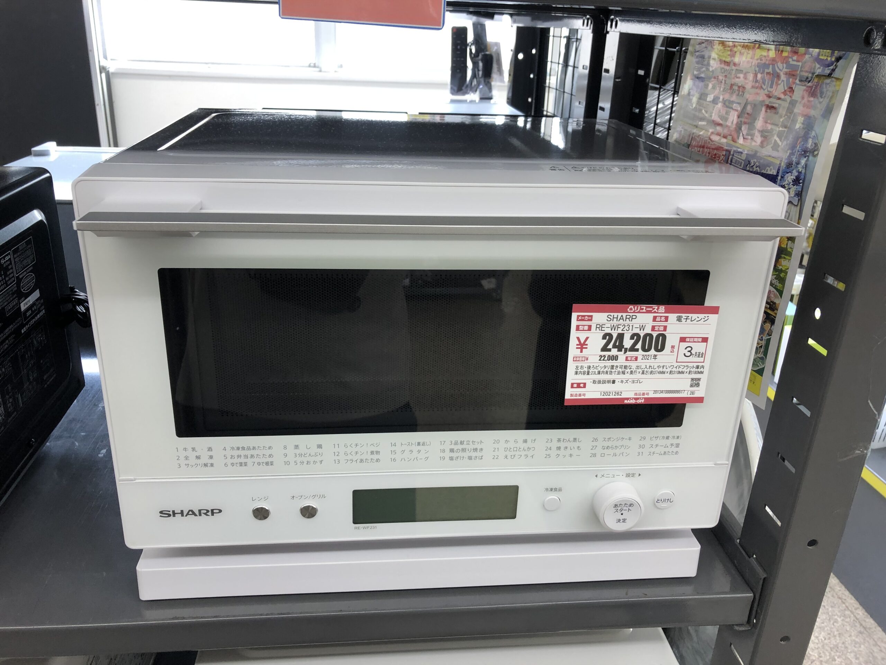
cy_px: 332
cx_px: 443
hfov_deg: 63.4
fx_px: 717
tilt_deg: -23.8
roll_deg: -1.8
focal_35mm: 28
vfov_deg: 49.7
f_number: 1.8
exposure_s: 1/40
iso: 25
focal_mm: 3.99
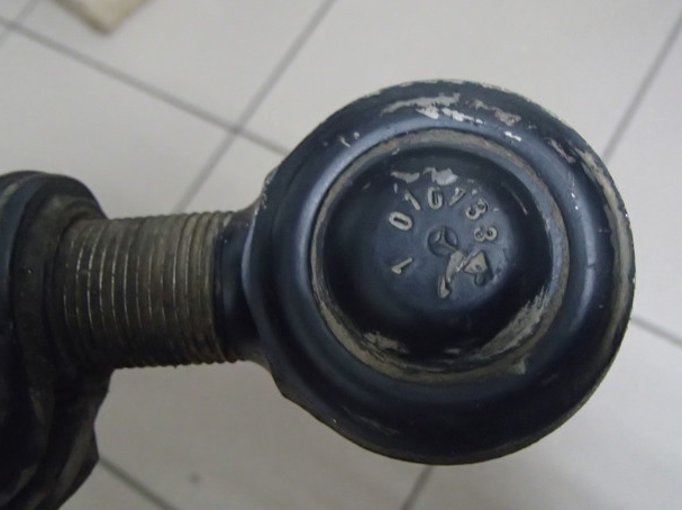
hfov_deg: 47.9
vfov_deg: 36.8
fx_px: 768
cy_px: 265
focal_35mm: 39
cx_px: 326
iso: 1600
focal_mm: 6.64
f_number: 4.7
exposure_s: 1/20
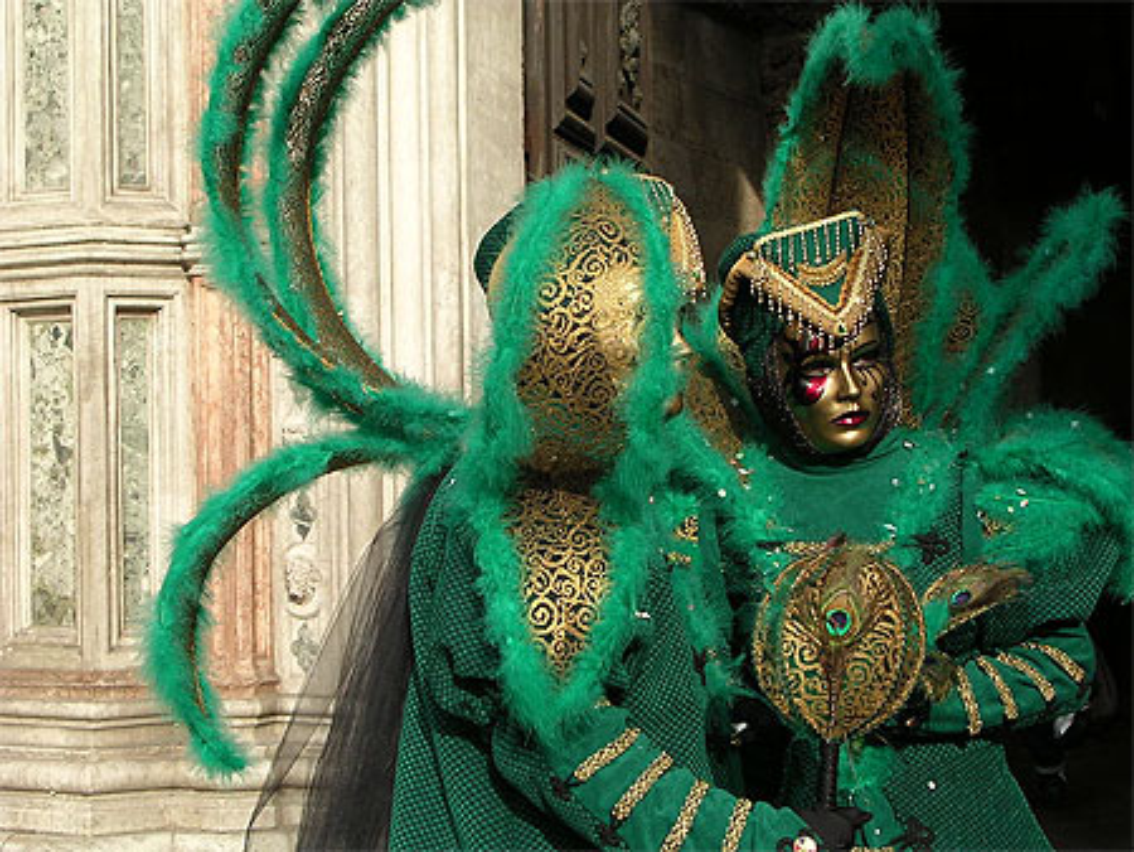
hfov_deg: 29.0
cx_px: 567
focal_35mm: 67
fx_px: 2196
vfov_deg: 22.0
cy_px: 426
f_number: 3.6
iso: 100
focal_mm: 10.2
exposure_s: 1/270
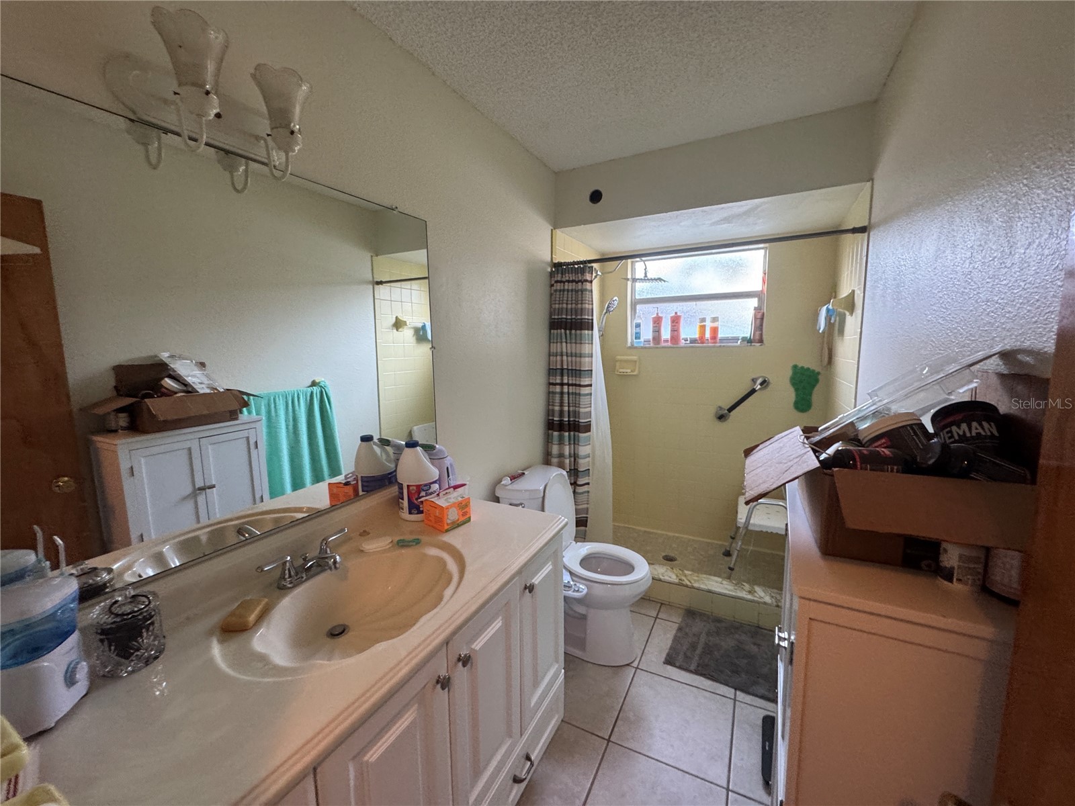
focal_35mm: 14
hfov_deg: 102.1
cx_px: 538
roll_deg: +2.4
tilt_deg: -9.8
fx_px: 435
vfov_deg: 85.7
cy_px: 403
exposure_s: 1/60
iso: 250
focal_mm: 2.22
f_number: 2.2
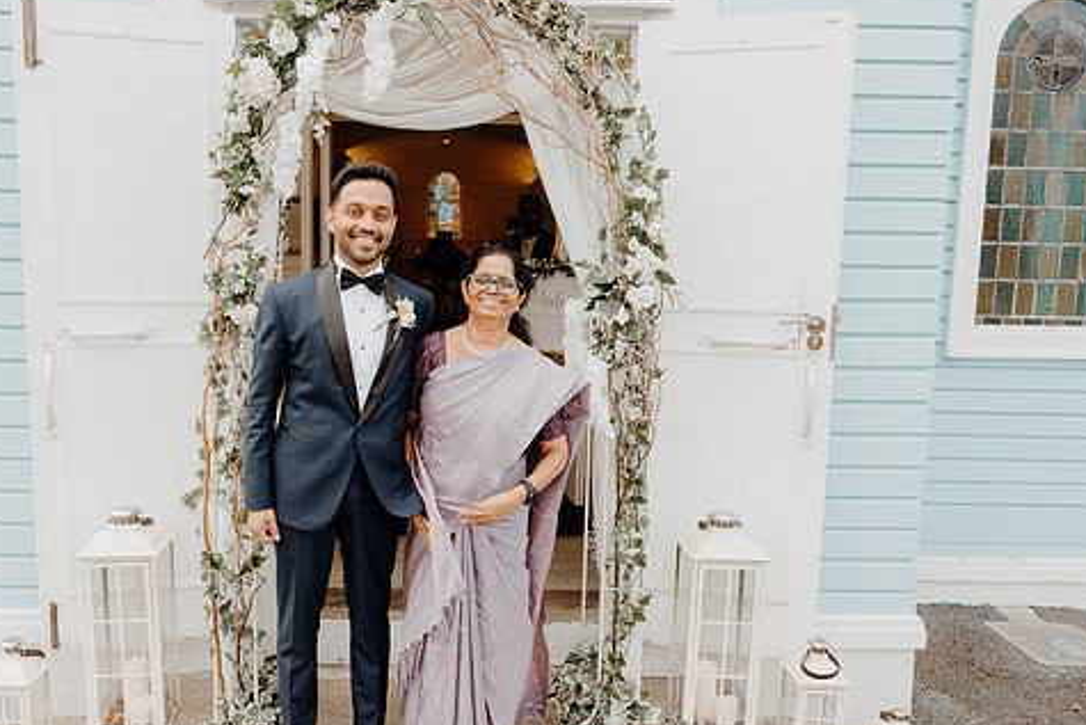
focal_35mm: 33
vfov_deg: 39.9
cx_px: 464
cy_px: 408
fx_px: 996
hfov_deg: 57.0
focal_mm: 27
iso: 125
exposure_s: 1/320
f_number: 3.5
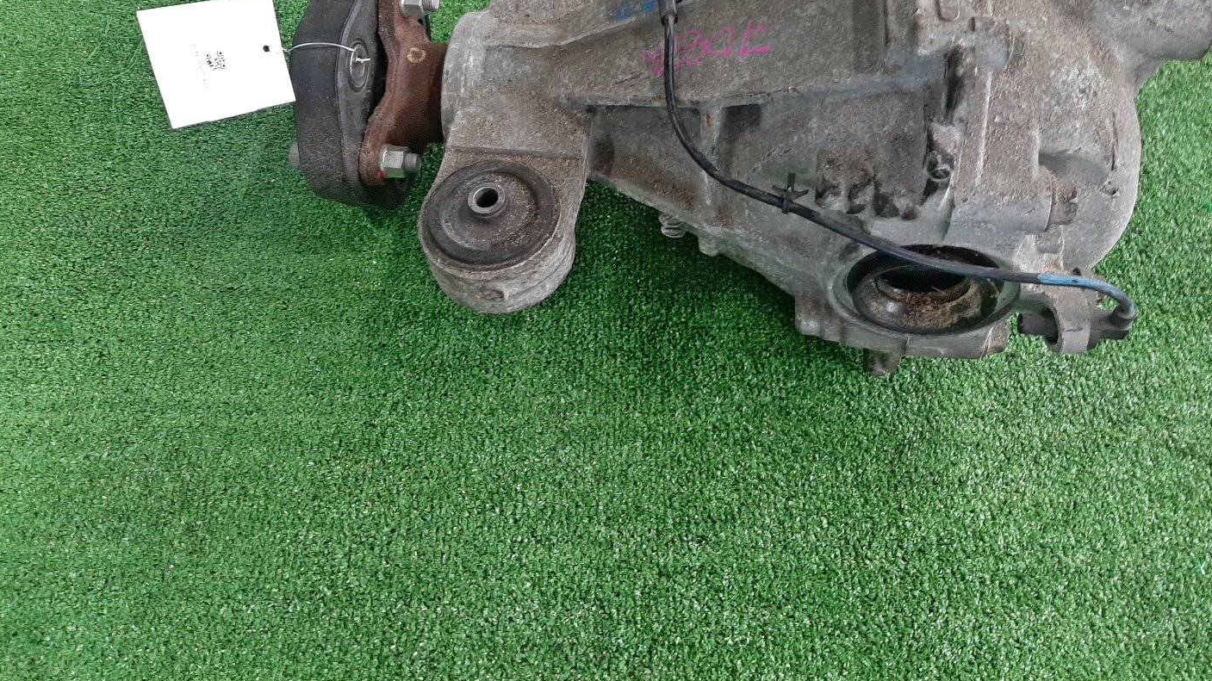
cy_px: 220
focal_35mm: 29
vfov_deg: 39.6
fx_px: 932
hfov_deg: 66.1
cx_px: 610
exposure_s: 1/50
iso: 164
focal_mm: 3.93
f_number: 1.7
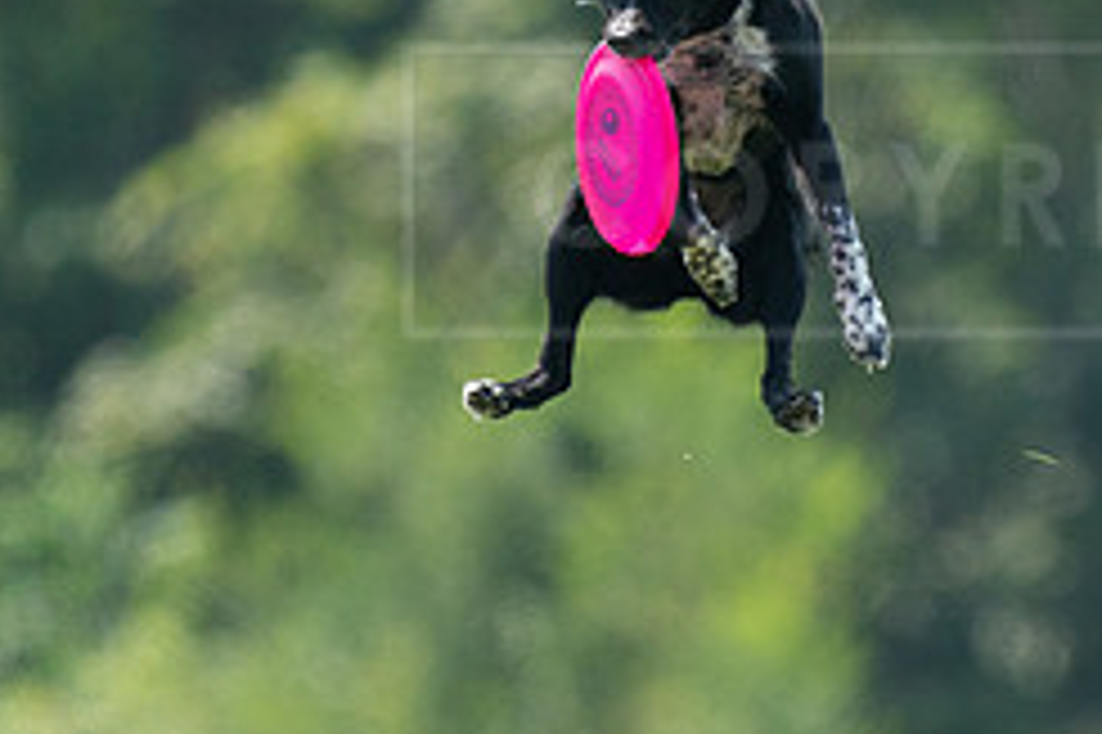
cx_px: 832
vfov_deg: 1.0
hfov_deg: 1.5
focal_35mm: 1422
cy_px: 268
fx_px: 43498
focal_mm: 600
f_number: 6.3
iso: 2000
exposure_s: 1/4000
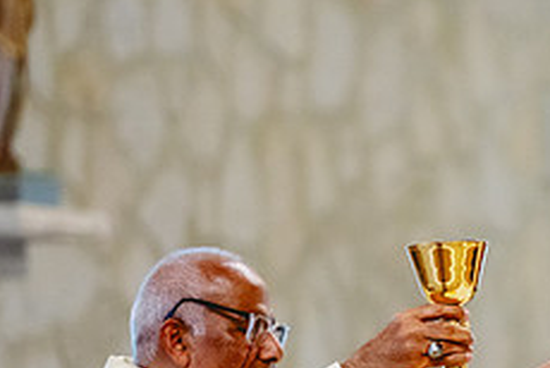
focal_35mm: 533
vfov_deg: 2.6
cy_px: 400
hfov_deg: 3.9
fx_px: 8153
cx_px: 569
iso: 2500
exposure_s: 1/320
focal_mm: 200
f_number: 2.8
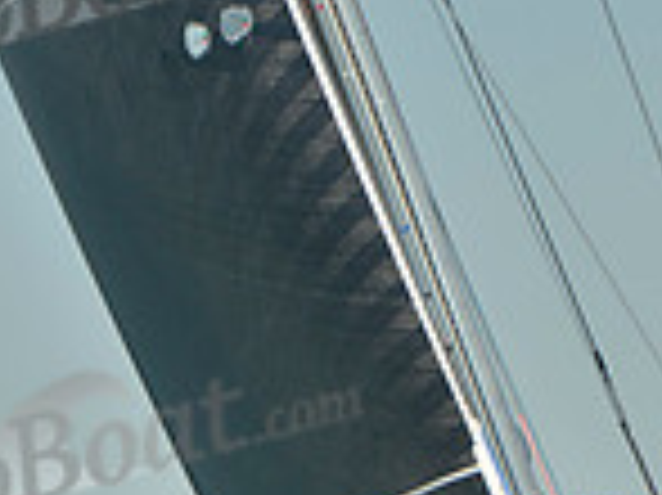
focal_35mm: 761
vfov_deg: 2.0
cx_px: 599
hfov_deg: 2.6
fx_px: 14542
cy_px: 169
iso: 280
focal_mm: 200
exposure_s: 1/800
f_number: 6.3
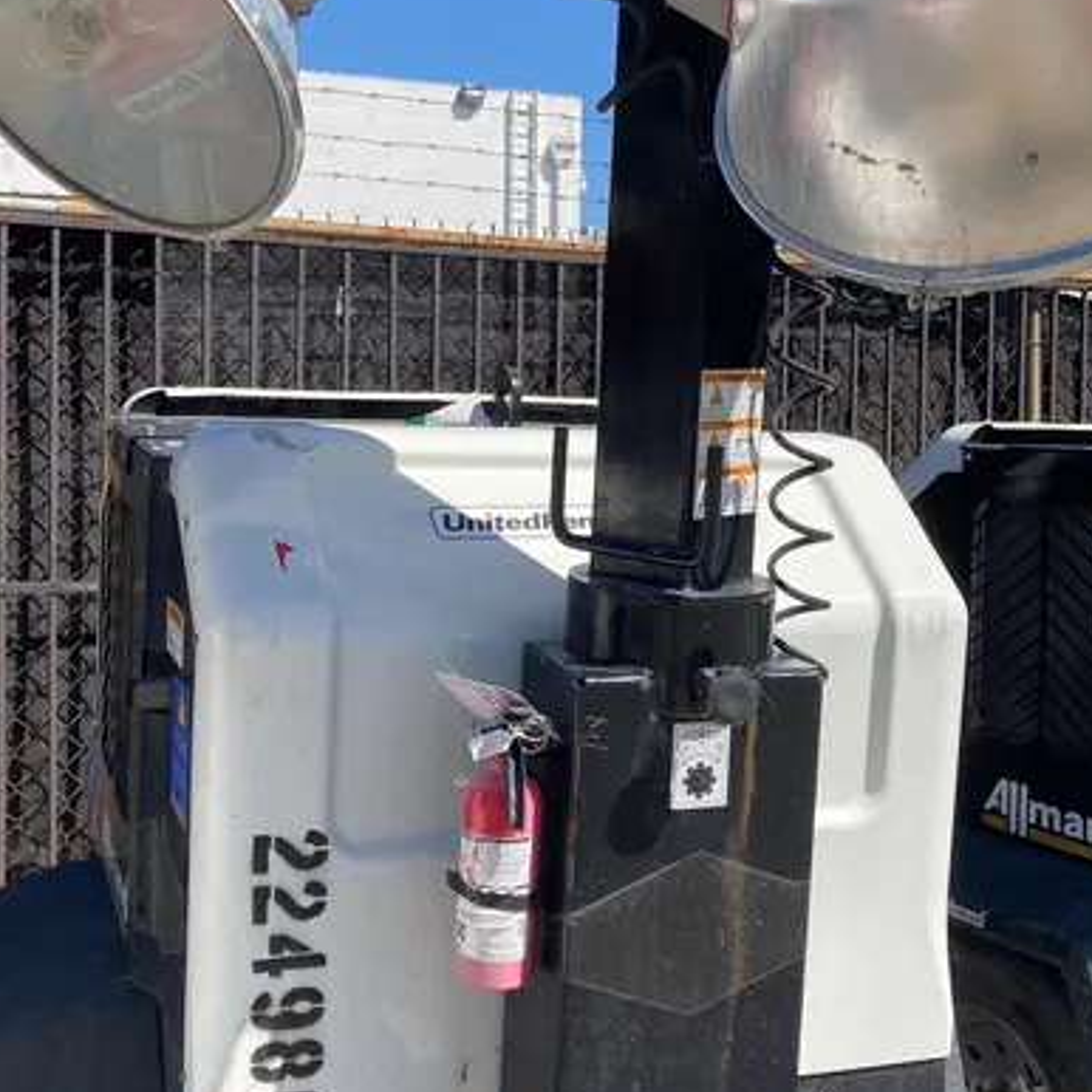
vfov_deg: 36.0
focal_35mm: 47
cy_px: 448
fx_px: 1677
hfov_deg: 36.0
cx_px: 594
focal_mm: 3.99
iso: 20
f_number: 1.8
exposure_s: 1/1799
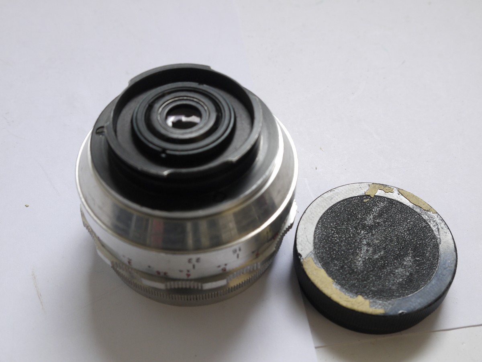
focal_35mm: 50
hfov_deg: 38.2
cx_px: 241
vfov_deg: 29.1
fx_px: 696
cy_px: 181
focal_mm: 25
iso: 400
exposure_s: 1/30
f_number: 10
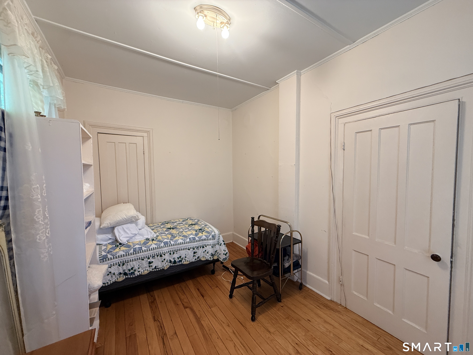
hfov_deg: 102.1
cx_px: 236
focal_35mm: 14
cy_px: 178
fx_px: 191
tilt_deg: -3.2
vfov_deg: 85.7
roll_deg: +0.6
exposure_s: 1/60
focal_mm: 2.22
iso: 200
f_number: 2.2
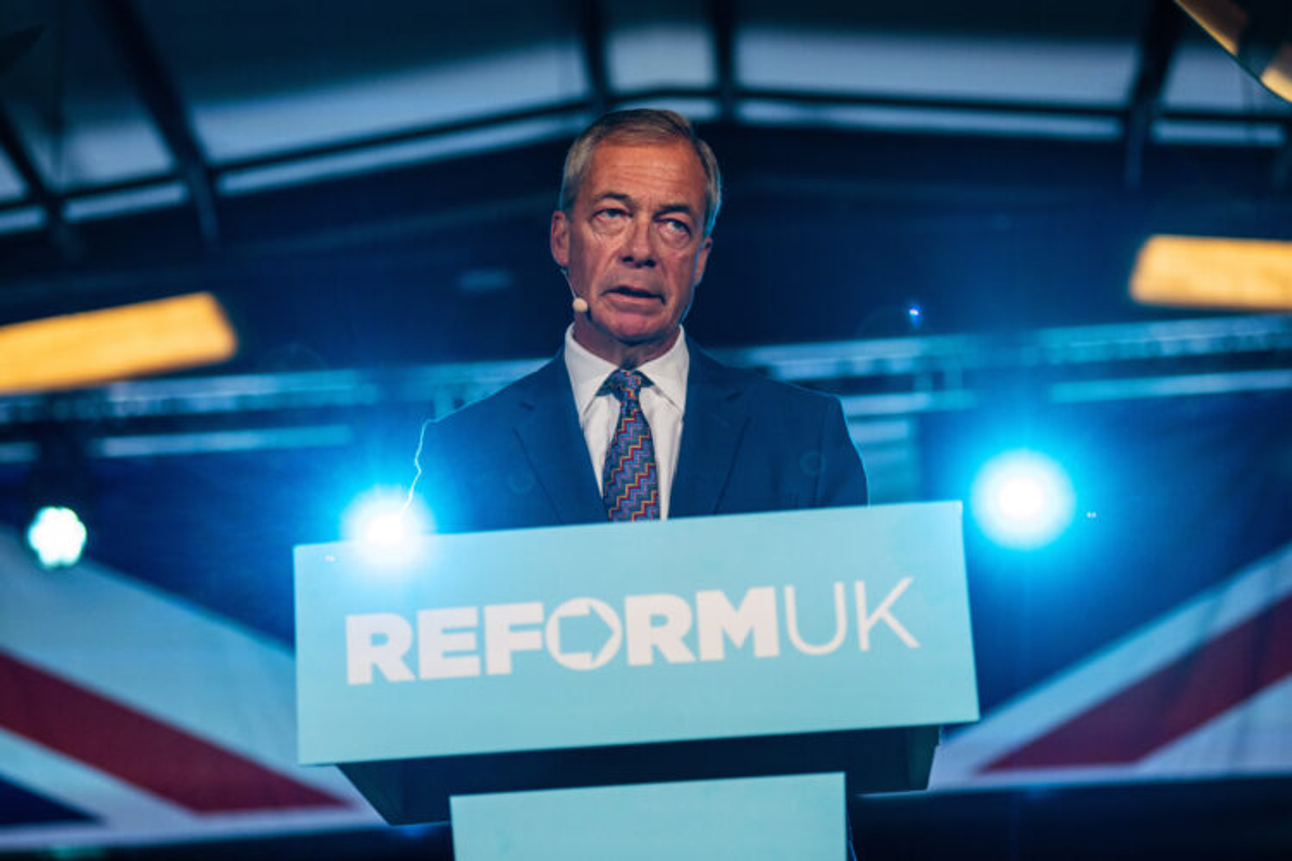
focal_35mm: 88
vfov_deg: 15.5
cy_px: 430
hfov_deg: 23.1
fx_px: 3158
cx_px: 646
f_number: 2.8
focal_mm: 88
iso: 800
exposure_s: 1/1000
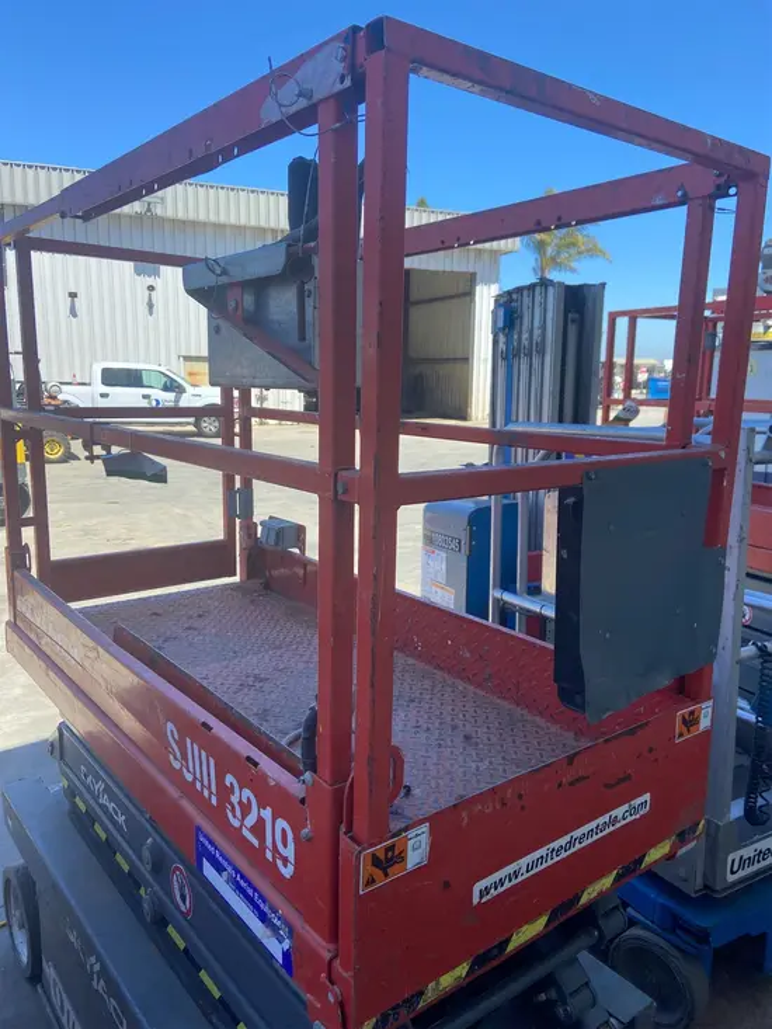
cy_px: 514
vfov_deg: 67.3
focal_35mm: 26
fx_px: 773
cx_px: 386
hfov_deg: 53.1
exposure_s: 1/973
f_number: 1.8
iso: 32
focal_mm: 4.25
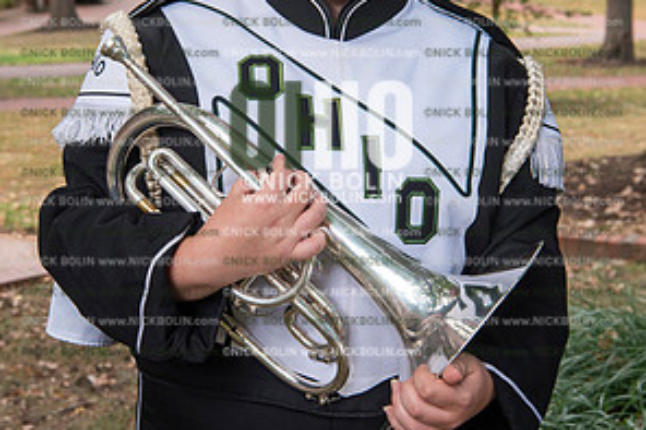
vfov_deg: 17.2
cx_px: 321
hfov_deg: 25.7
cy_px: 142
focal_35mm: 79
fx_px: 1417
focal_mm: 52
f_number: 8
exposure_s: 1/100
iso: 500
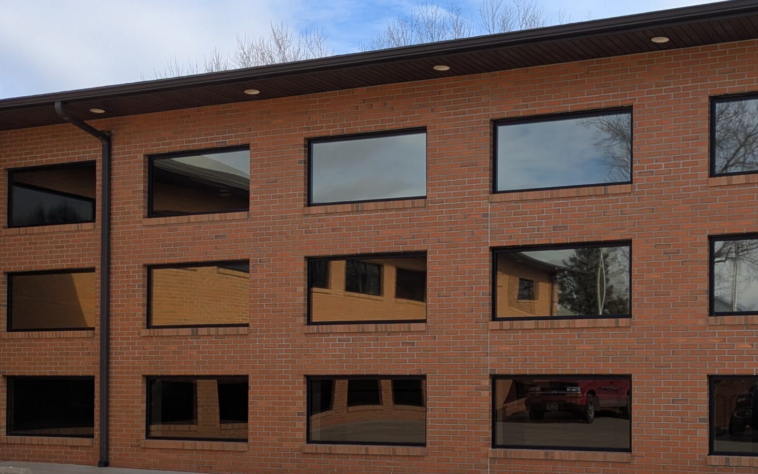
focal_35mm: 50
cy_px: 363
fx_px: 1033
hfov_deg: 39.5
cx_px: 546
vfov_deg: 25.5
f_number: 1.73
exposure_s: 1/2336
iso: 51
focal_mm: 4.38
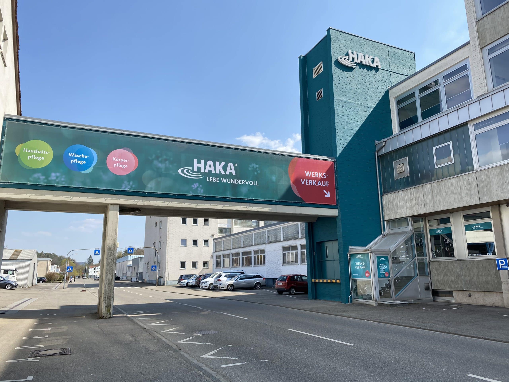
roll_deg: +0.5
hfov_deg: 67.3
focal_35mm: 26
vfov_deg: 53.1
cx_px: 254
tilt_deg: +12.4
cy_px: 191
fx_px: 382
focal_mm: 4.25
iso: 32
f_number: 1.8
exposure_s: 1/758
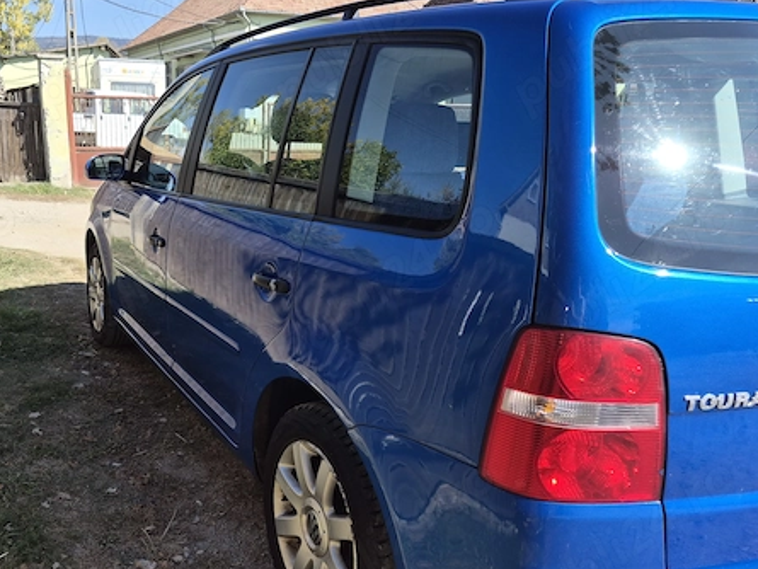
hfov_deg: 57.3
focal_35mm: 31
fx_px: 679
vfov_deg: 45.4
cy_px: 305
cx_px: 264
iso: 25
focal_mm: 5.4
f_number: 1.8
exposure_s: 1/1116
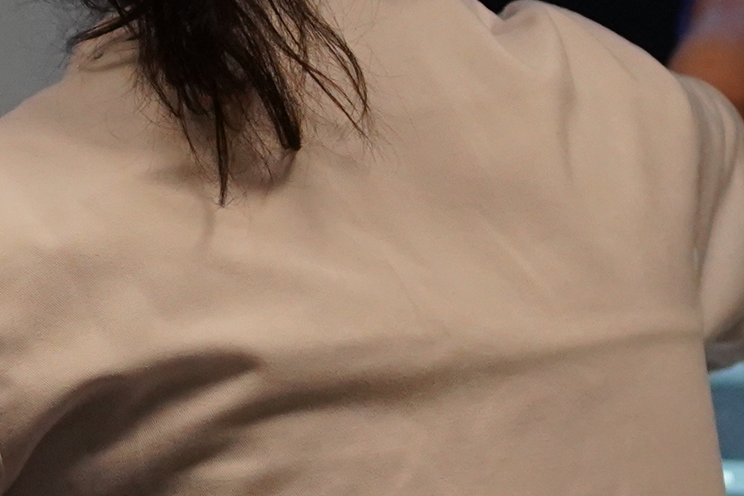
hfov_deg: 7.6
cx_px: -437
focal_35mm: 267
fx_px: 5517
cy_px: 405
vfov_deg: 5.1
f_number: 2
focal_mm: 50
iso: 3200
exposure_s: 1/160
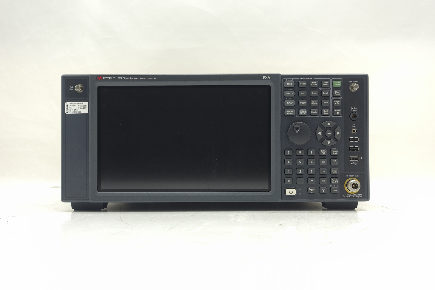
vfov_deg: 31.2
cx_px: 218
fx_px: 520
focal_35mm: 43
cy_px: 145
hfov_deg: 45.4
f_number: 3.2
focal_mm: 15.94
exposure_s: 1/15
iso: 100
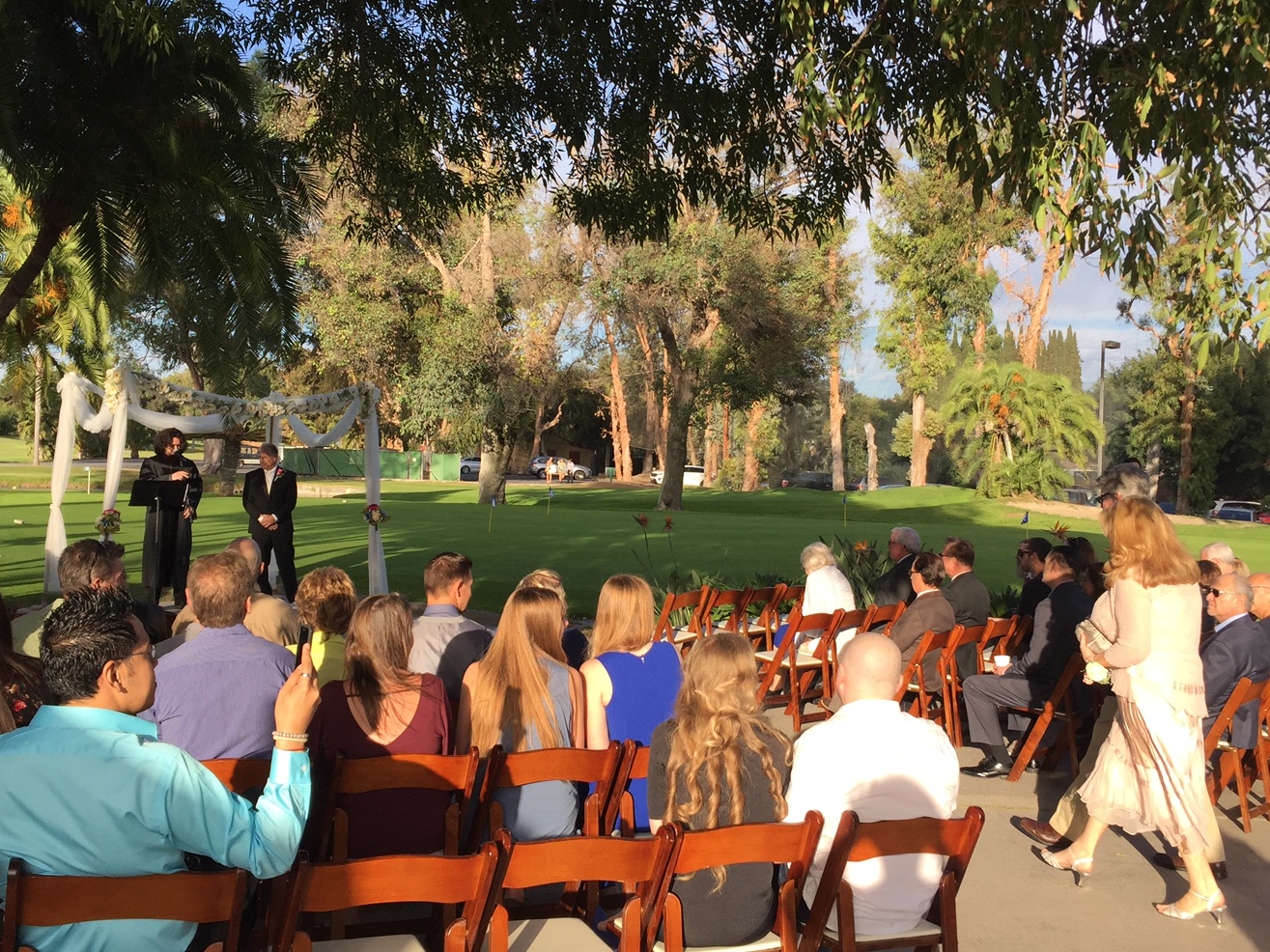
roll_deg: -2.6
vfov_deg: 39.6
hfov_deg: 51.4
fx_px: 1321
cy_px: 446
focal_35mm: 36
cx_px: 633
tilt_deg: +0.8
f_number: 2.2
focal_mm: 4.15
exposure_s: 1/879
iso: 32
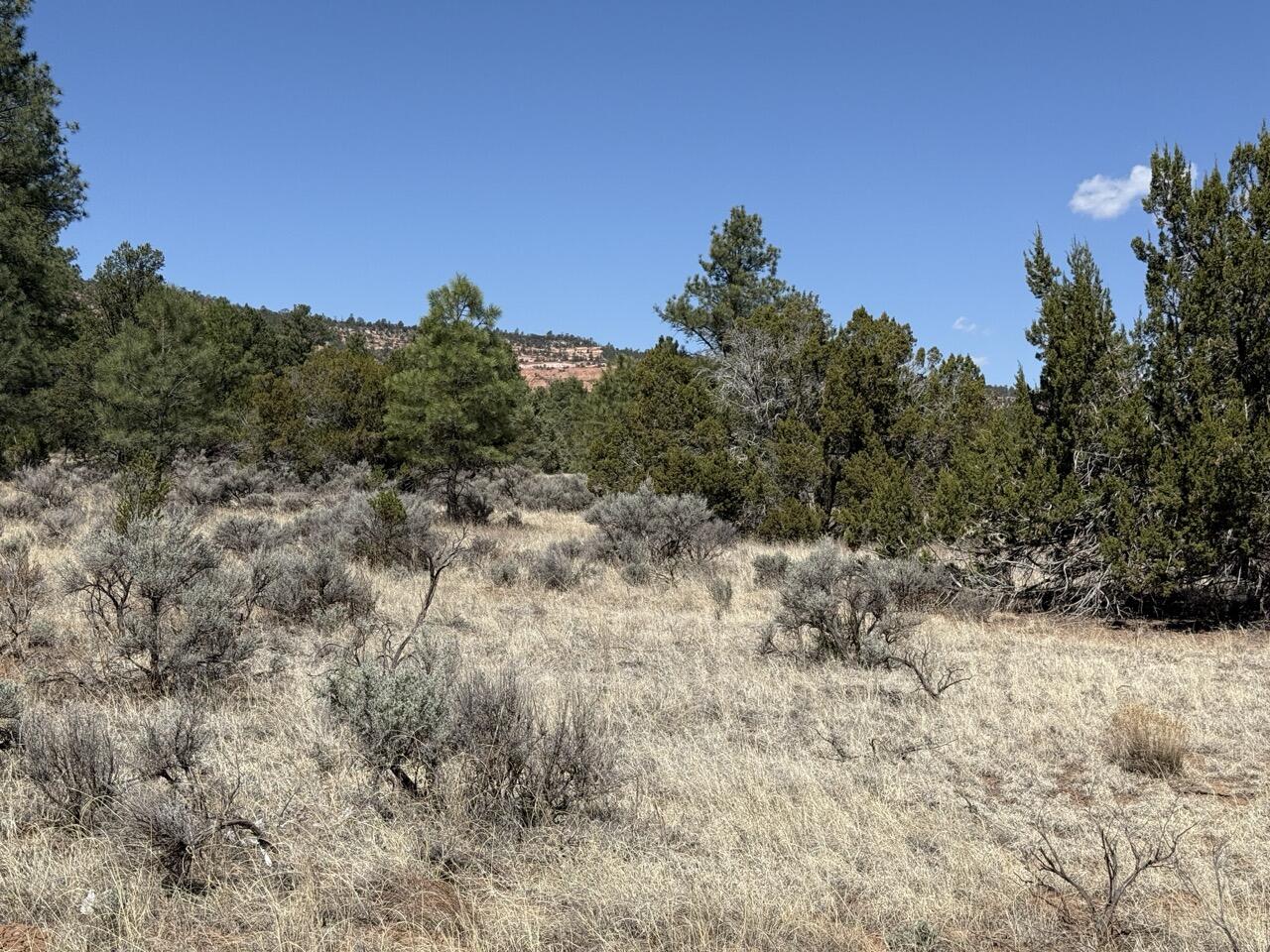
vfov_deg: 30.3
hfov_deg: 39.7
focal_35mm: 48
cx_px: 635
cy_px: 476
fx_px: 1761
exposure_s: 1/6024
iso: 64
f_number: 1.78
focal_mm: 6.76
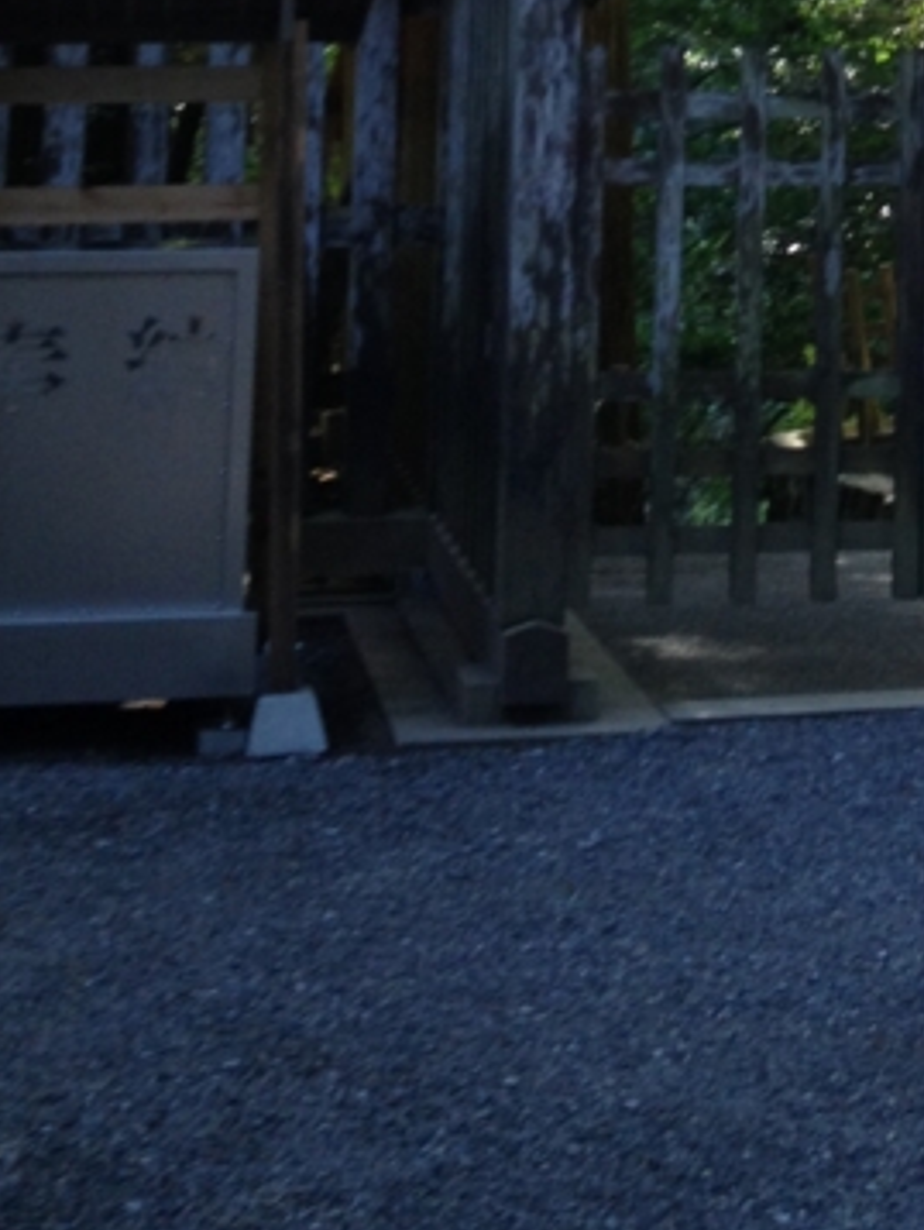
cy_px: -440
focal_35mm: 100
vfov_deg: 18.1
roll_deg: -0.1
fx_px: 3555
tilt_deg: +8.0
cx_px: 1034
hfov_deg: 14.4
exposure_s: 1/60
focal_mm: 4.28
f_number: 2.4
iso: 64
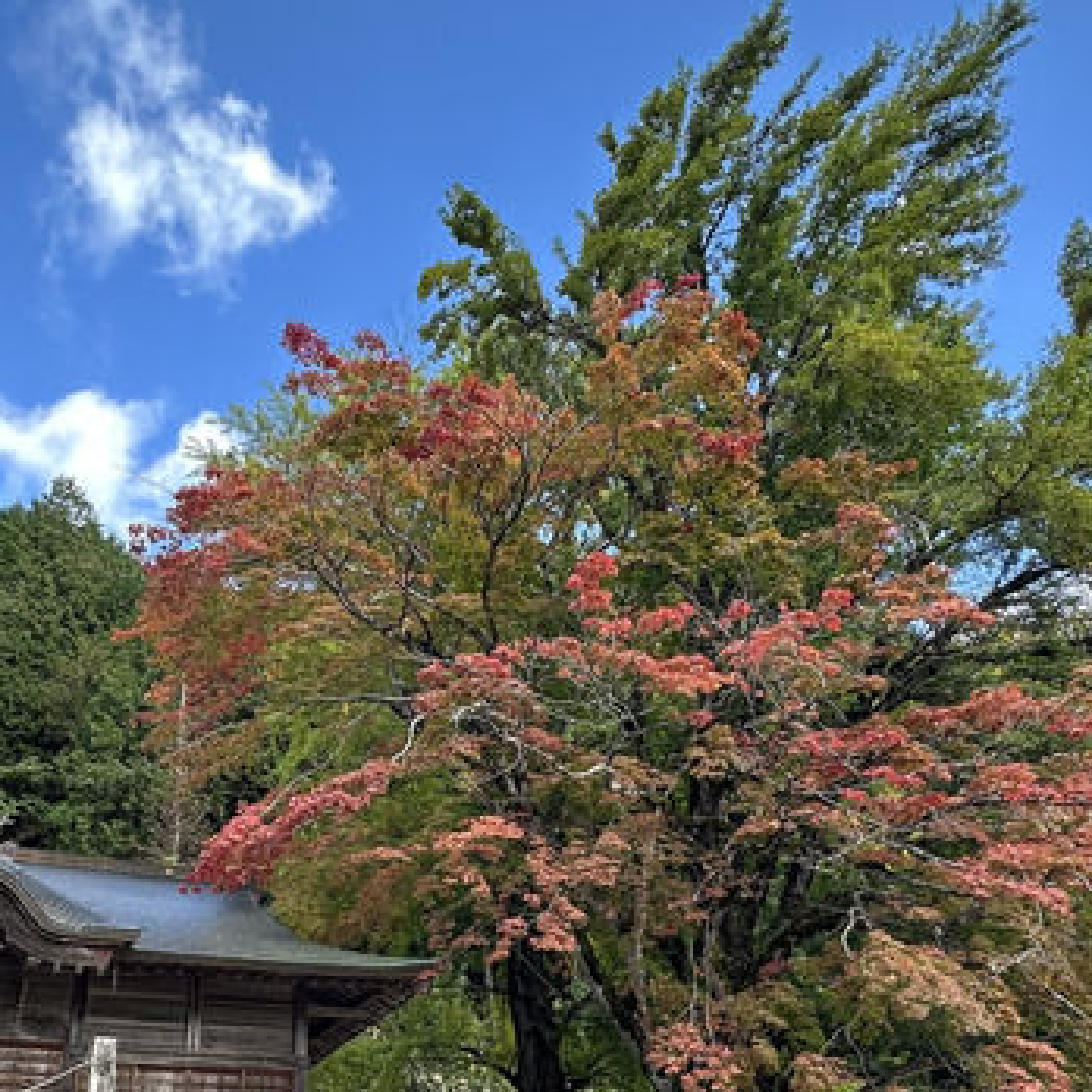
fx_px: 1035
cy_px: 679
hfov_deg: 54.5
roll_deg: +1.9
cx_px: 366
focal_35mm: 29
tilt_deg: +33.4
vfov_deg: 55.0
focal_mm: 2.22
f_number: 2.2
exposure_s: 1/140
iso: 40
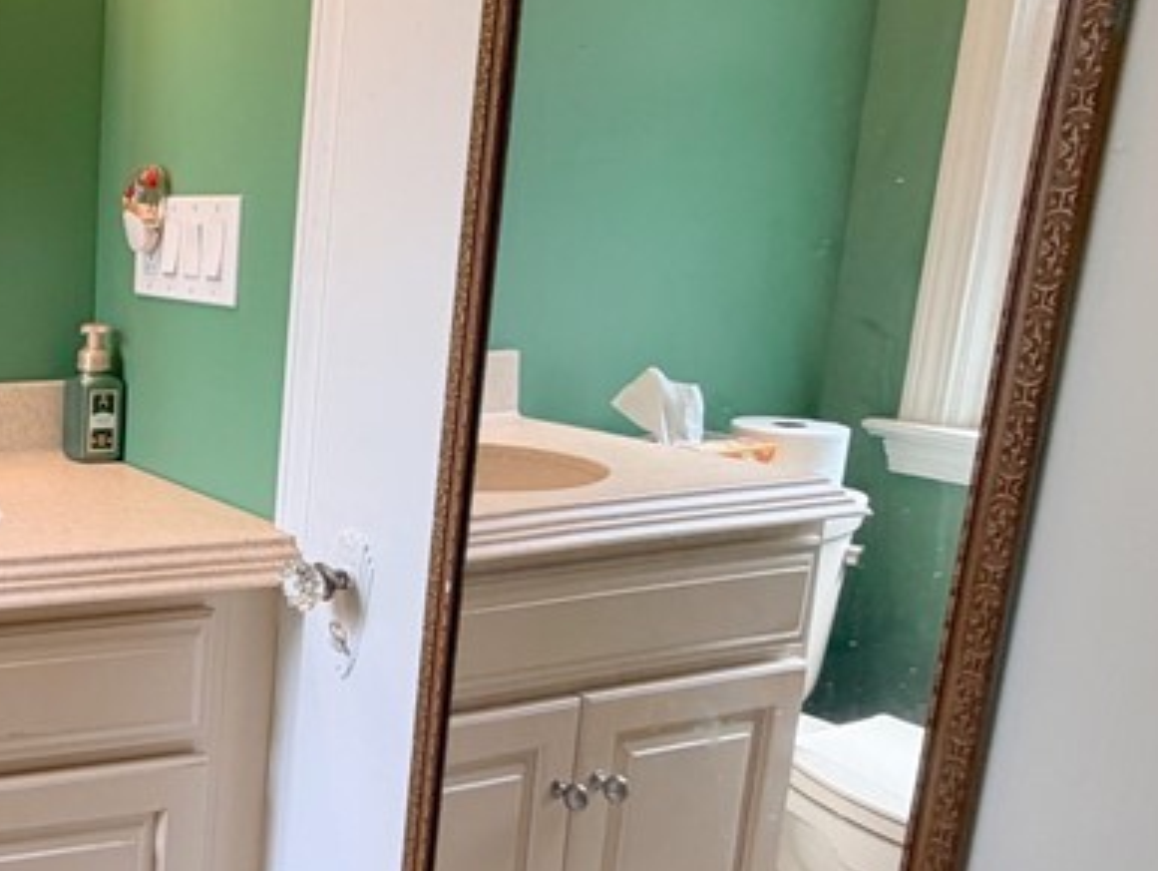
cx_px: -239
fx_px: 1239
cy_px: 428
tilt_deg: -10.1
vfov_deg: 38.7
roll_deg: +0.8
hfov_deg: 37.5
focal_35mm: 37
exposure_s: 1/120
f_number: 2.2
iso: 125
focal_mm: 2.22
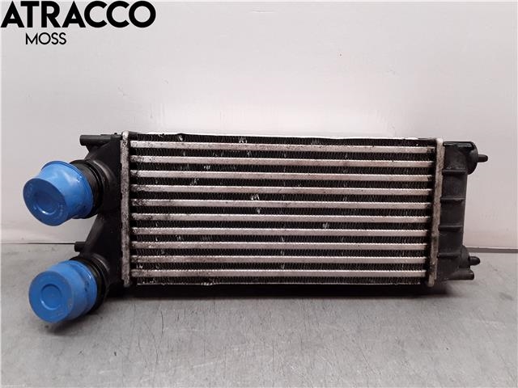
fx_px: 419
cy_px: 194
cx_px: 259
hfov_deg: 63.4
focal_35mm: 28
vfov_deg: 49.7
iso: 40
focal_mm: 2.91
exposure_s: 1/50
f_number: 1.9
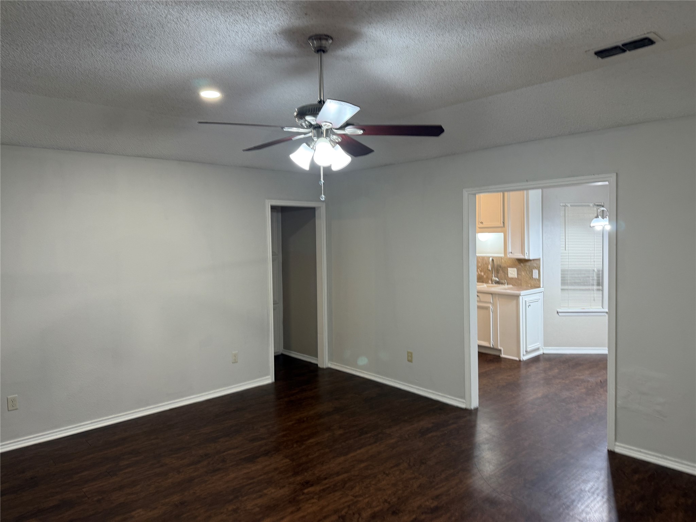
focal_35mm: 24
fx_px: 483
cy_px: 261
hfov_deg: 71.6
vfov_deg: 56.8
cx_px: 348
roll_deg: +0.7
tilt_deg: -0.1
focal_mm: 6.76
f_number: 1.78
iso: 125
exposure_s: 1/60
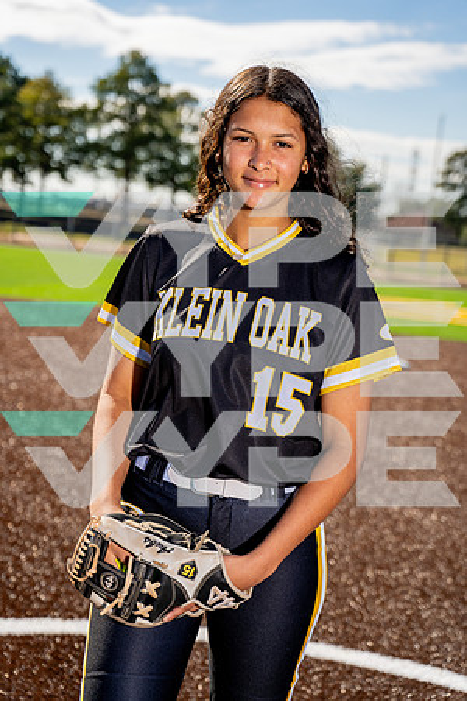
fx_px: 1245
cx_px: 234
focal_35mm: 64
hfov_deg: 21.2
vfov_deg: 31.4
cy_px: 350
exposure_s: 1/1000
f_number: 4
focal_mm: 64
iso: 100
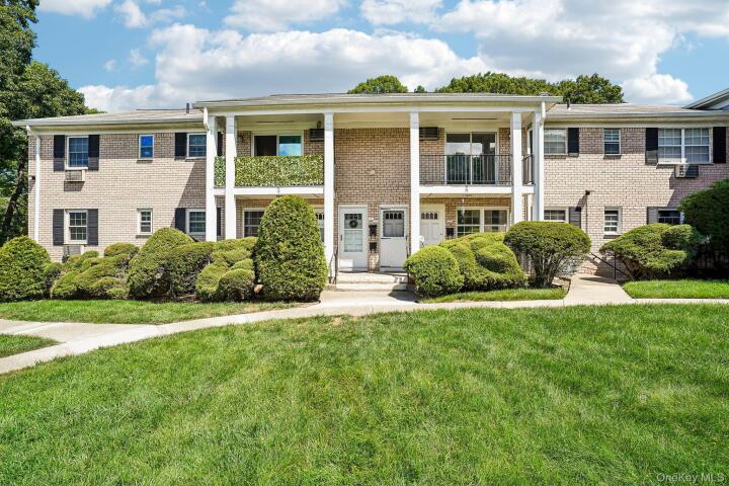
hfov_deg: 90.0
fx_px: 364
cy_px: 243
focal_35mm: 18
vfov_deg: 67.4
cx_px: 364
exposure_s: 1/160
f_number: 8
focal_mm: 18
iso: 100
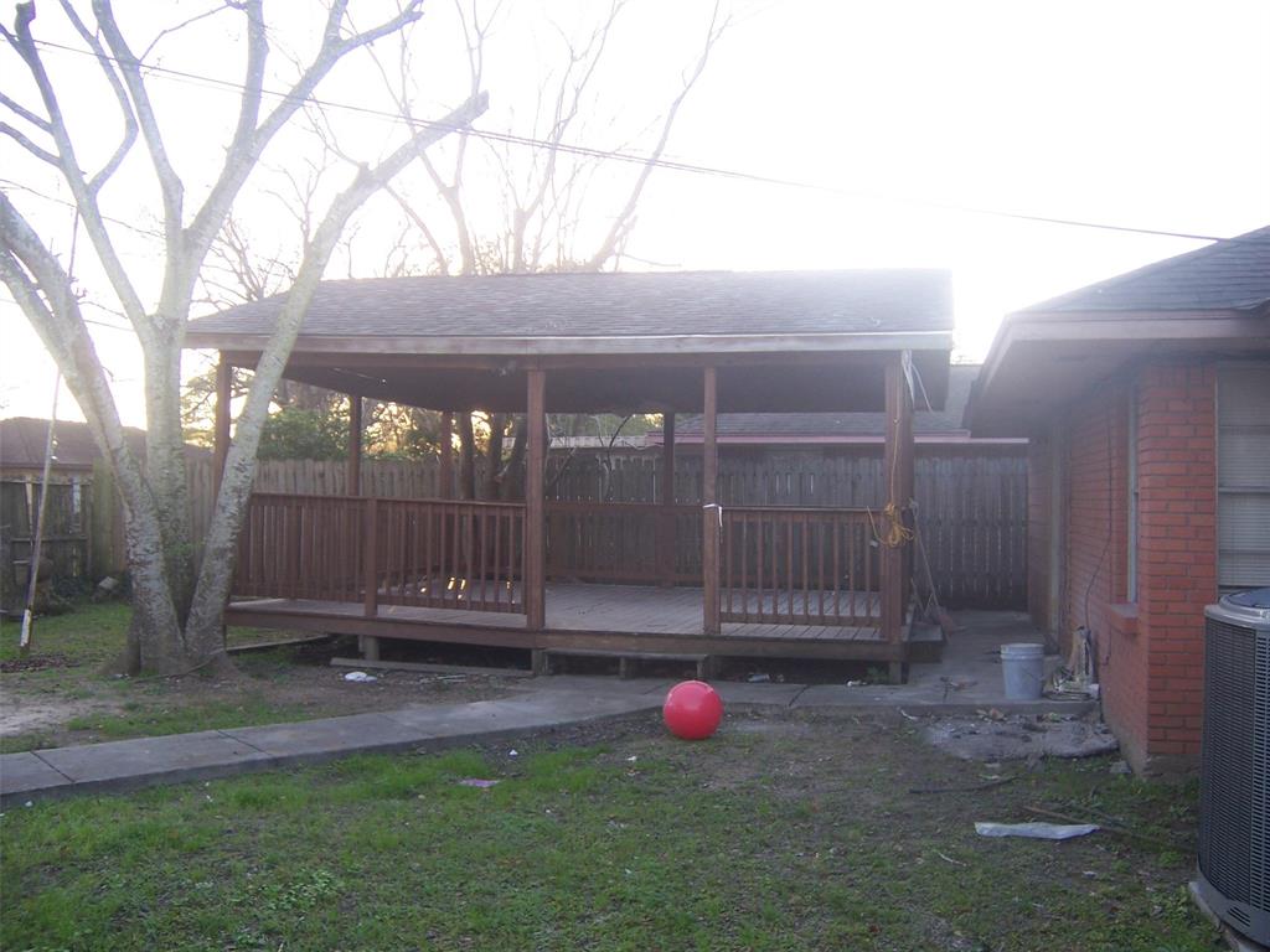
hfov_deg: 55.4
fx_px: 1211
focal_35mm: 33
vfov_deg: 42.9
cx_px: 635
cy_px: 476
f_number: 2.8
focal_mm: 5.5
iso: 80
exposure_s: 1/60
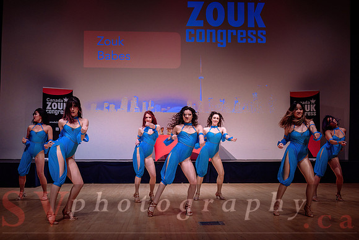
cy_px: 131
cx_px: 179
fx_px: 421
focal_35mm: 42
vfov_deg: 31.7
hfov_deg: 46.1
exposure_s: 1/500
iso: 1600
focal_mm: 37
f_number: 2.8
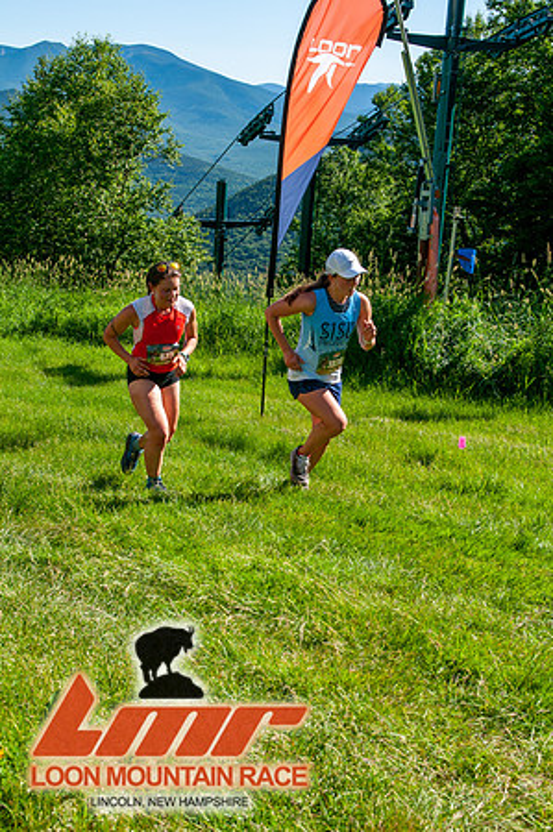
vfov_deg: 38.9
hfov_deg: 26.4
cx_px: 276
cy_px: 416
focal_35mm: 51
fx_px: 1178
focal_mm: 34
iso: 200
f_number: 8
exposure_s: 1/400
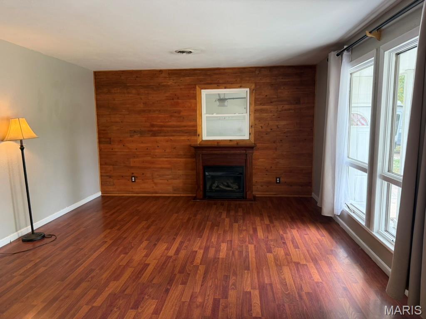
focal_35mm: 24
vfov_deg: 56.8
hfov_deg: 71.6
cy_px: 160
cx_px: 213
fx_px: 295
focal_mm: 6.76
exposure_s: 1/138
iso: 200
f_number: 1.78
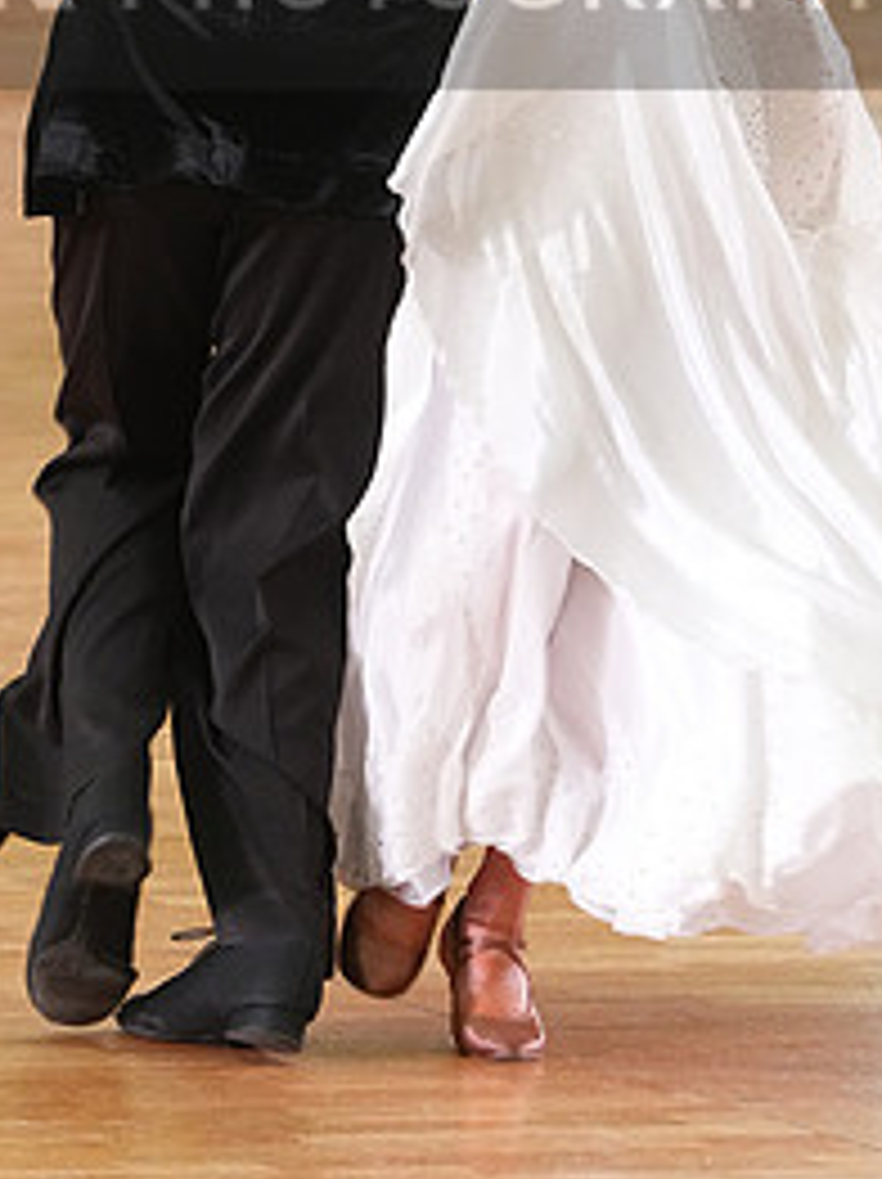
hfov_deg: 3.9
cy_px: -58
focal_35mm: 377
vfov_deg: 5.2
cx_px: 394
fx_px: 12829
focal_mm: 177
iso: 4000
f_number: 5.6
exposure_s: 1/200
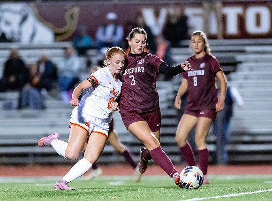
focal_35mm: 469
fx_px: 3663
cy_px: 106
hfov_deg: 4.3
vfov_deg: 3.1
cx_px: 109
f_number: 2.8
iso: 20000
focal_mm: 300
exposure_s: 1/640
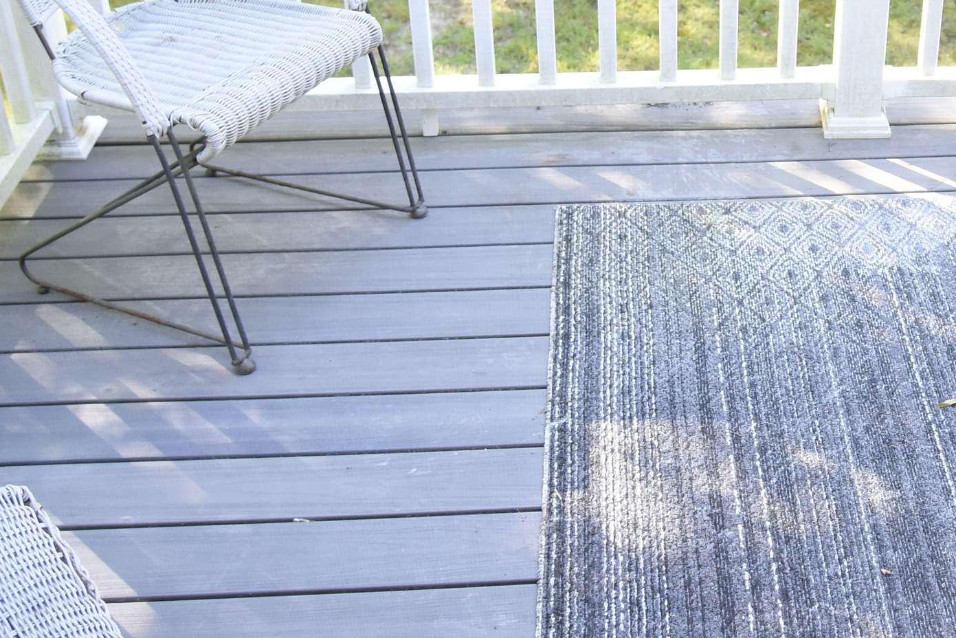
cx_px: 864
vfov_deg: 25.2
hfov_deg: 35.3
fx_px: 1408
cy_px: 155
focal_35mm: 53
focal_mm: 24
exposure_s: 1/160
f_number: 4
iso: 1250
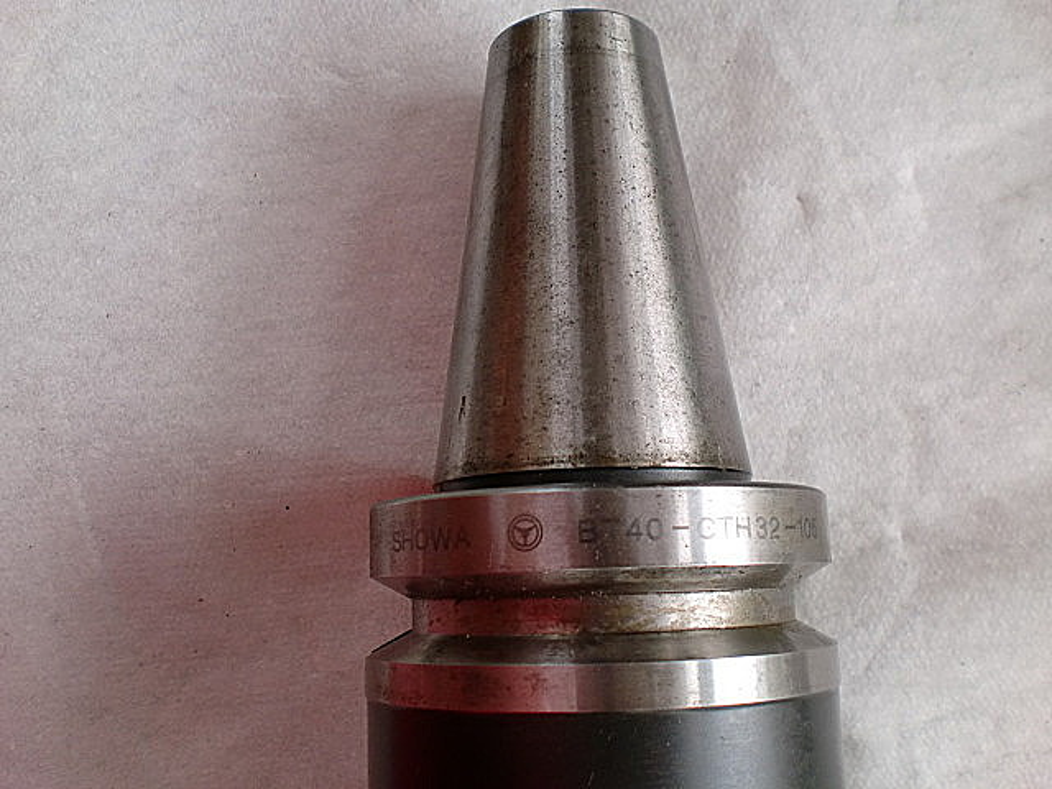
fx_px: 1064
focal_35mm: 35
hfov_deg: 52.6
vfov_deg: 40.7
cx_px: 526
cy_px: 394
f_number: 3.1
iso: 80
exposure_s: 1/60
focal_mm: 6.3
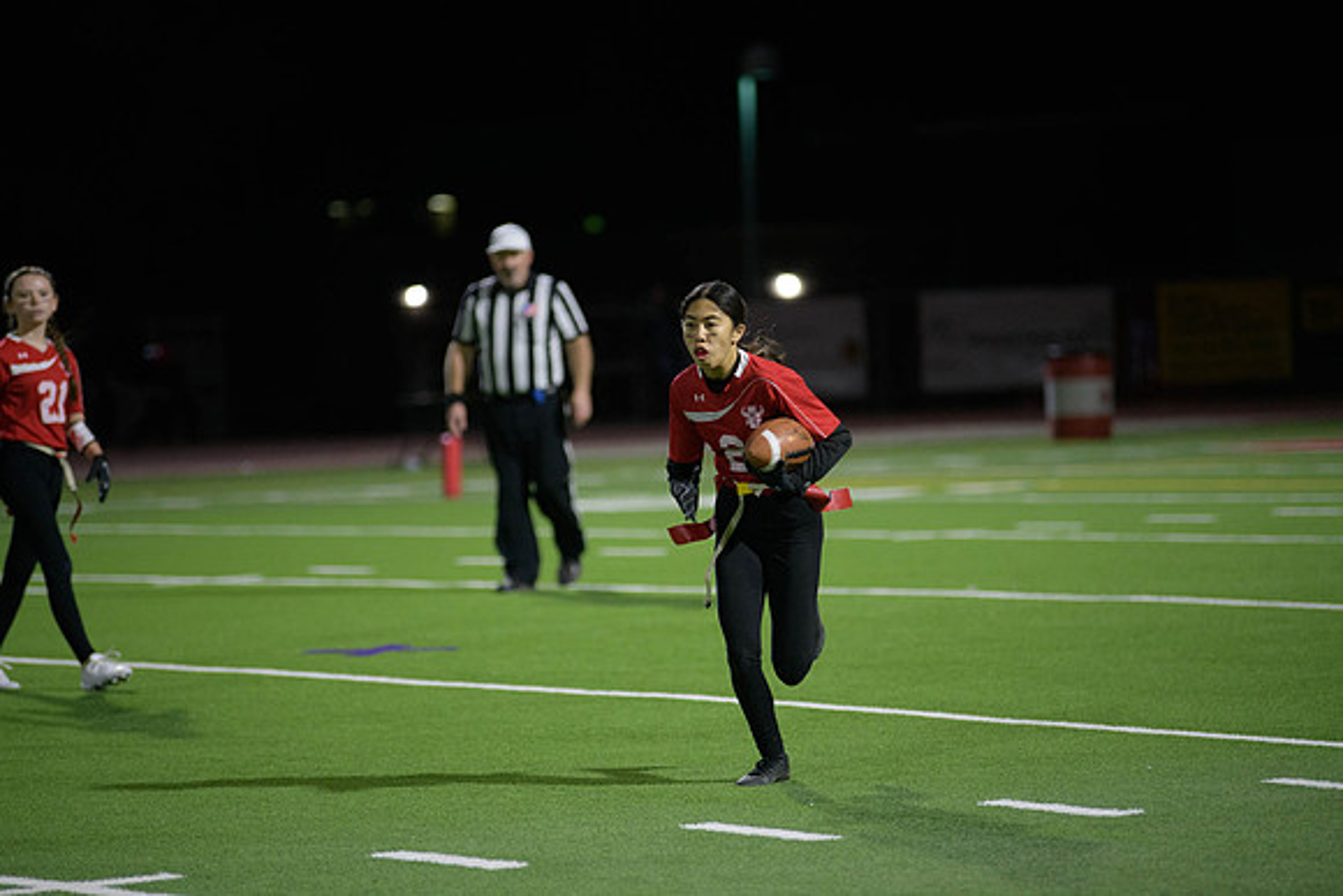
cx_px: 672
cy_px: 448
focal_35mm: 180
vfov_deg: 7.6
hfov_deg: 11.4
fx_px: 6716
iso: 2800
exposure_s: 1/640
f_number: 2.8
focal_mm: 180
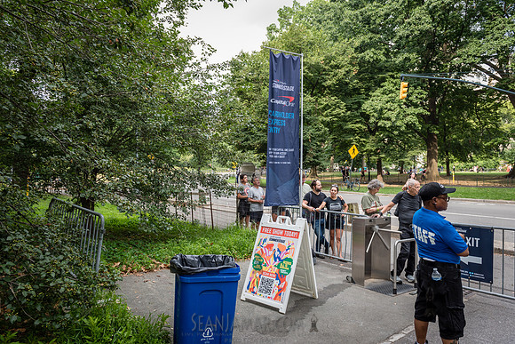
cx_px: 258
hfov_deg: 72.8
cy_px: 172
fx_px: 349
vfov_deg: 52.4
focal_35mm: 24
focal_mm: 24
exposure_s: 1/200
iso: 200
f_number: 4
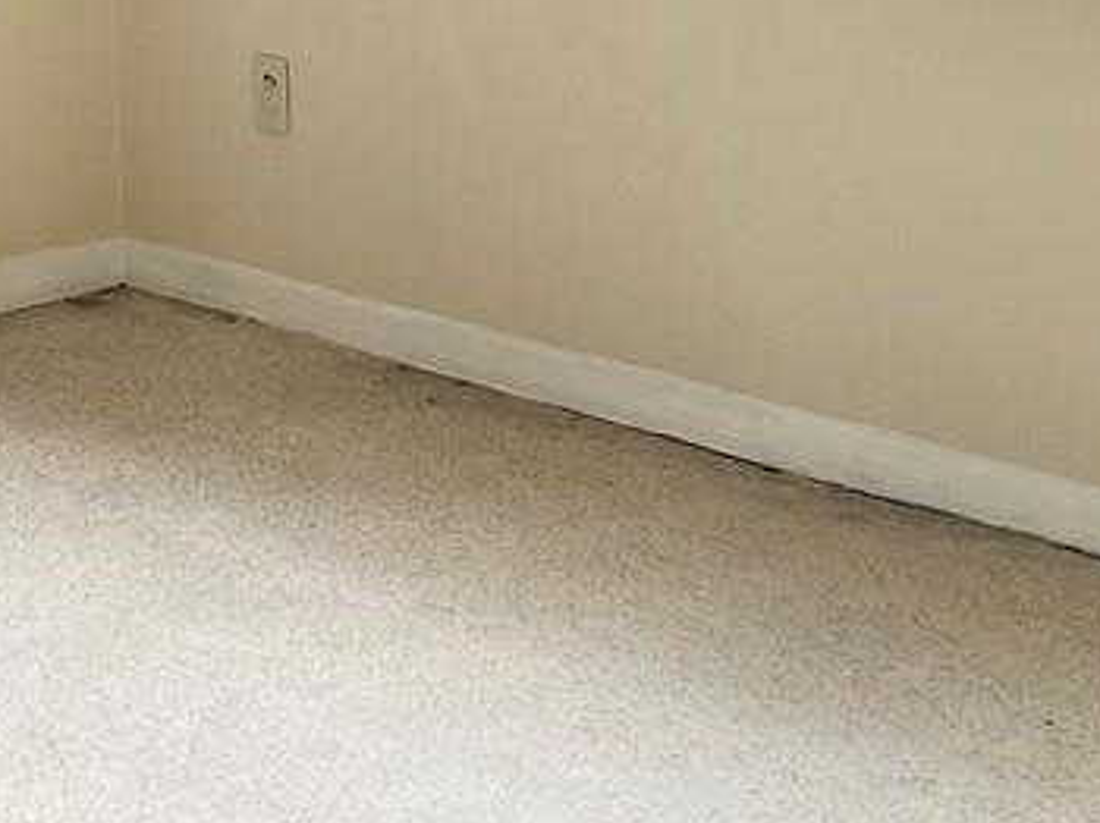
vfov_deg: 12.4
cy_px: 302
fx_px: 3779
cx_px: -16
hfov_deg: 16.2
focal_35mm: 119
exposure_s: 1/121
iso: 40
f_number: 1.6
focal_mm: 5.1
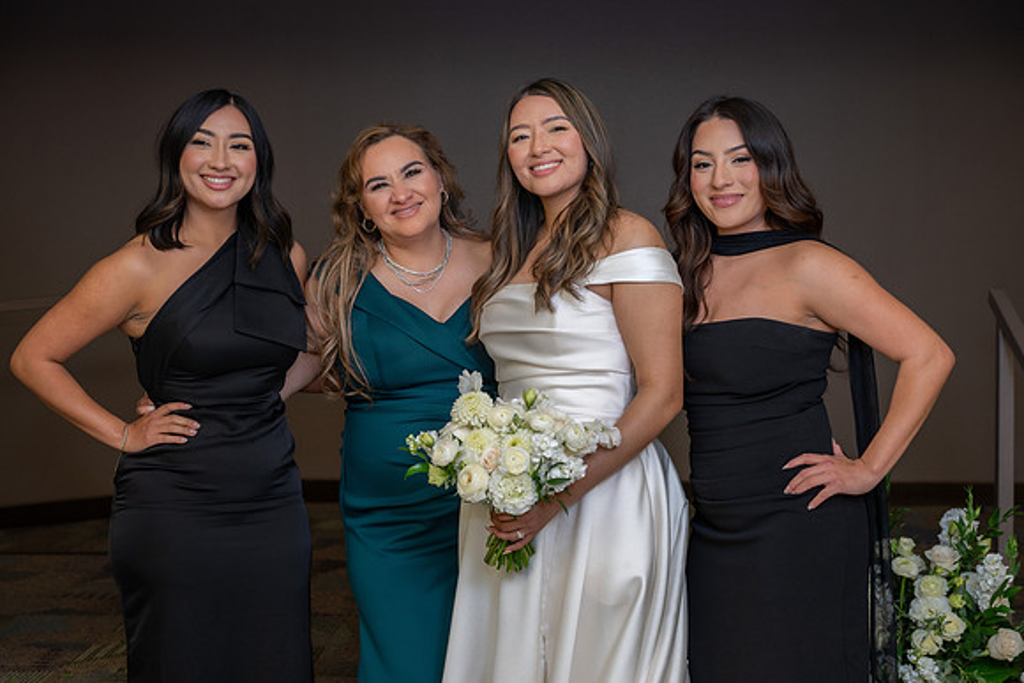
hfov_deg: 38.2
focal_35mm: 52
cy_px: 342
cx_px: 512
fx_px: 1479
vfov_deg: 26.0
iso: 250
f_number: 4
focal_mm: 52
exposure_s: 1/50
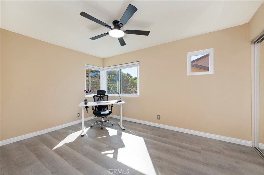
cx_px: 132
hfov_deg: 104.3
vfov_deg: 81.1
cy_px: 88
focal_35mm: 14
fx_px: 103
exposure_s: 1/125
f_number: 10
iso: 320
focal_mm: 14
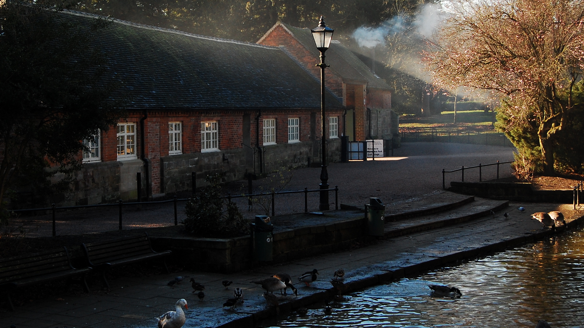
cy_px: 111
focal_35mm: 73
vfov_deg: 16.5
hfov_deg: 28.9
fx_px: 1131
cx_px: 255
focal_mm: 38
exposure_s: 1/200
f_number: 7.1
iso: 400
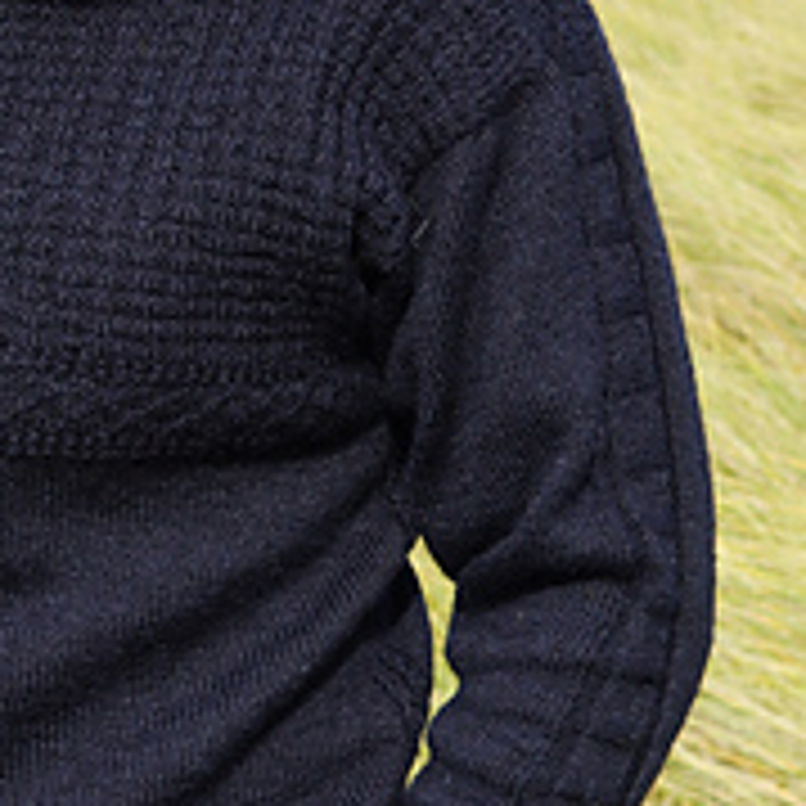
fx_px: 3372
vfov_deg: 13.6
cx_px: 115
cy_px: 293
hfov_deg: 13.5
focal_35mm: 128
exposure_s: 1/320
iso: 100
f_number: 5.6
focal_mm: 28
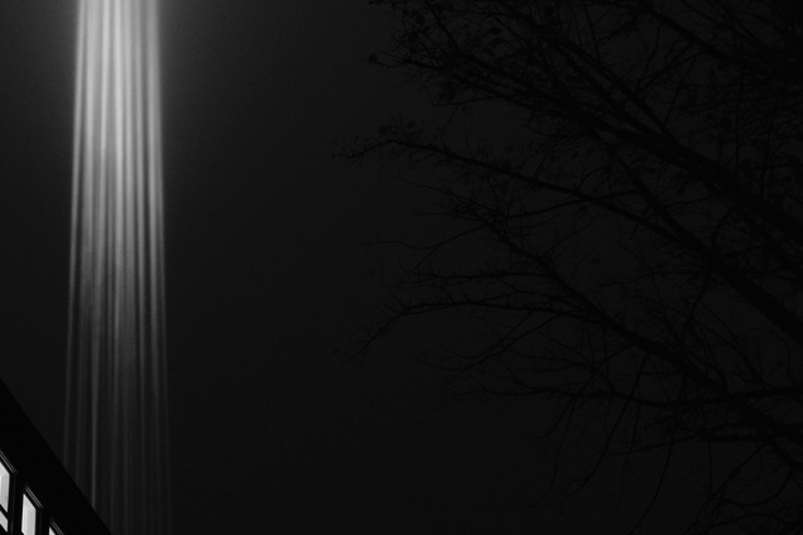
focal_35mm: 66
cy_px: 161
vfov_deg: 20.5
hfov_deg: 29.5
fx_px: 1472
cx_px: 117
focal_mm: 23
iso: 1600
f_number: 4
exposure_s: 1/30
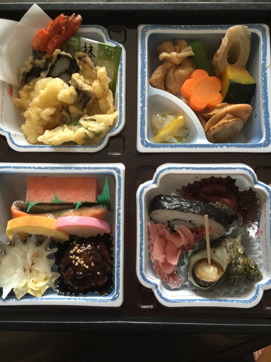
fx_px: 303
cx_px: 136
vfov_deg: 61.7
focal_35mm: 29
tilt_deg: -83.2
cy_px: 181
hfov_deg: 48.2
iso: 80
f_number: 2.2
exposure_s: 1/15
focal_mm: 4.15
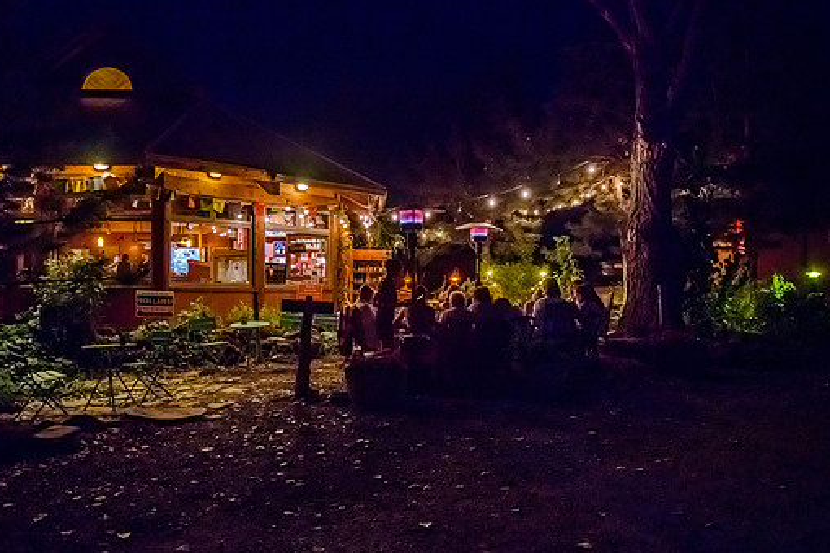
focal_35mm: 30
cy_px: 298
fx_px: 692
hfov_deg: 61.9
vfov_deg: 43.6
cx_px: 395
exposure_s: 1/80
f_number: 2.8
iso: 8000
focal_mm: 26
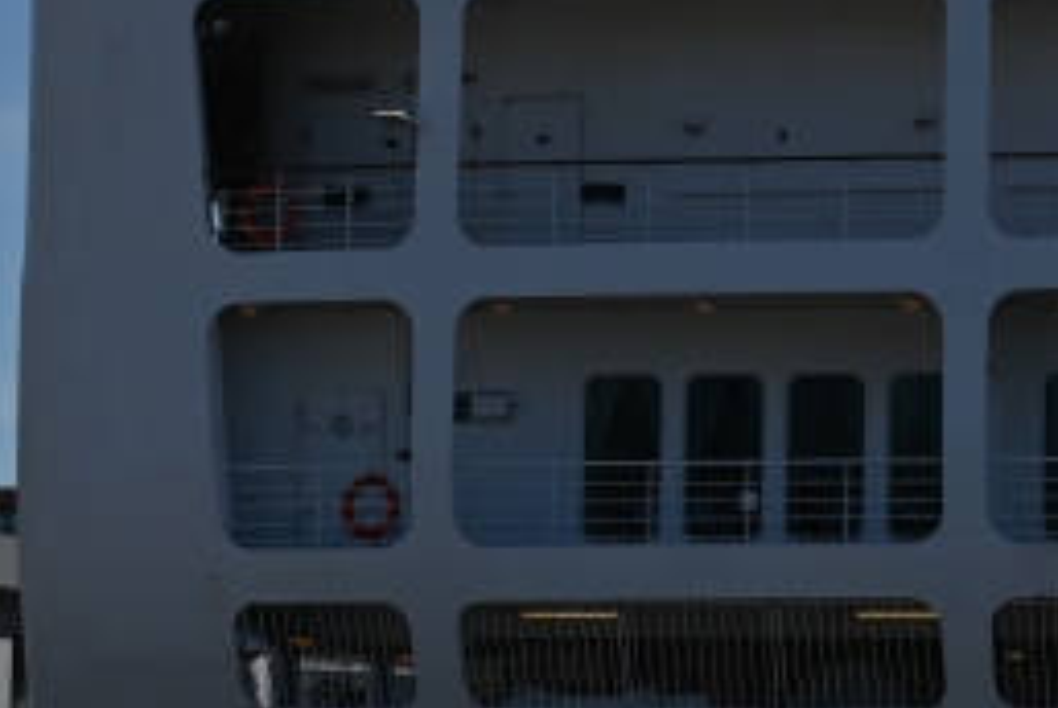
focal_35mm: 191
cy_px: 47
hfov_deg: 10.5
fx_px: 5620
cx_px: 1441
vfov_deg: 7.2
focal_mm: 48
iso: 100
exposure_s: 1/500
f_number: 8
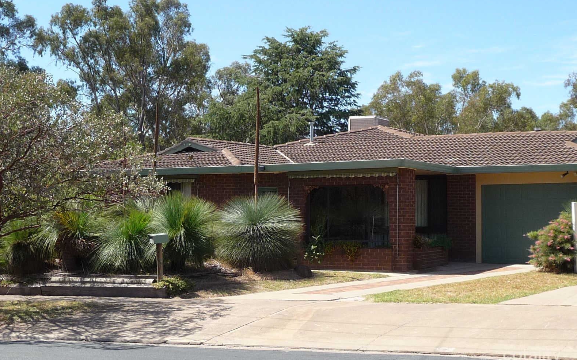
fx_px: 912
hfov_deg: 35.1
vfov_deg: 22.4
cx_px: 288
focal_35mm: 58
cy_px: 162
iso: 100
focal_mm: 5.3
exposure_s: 1/500
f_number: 3.5
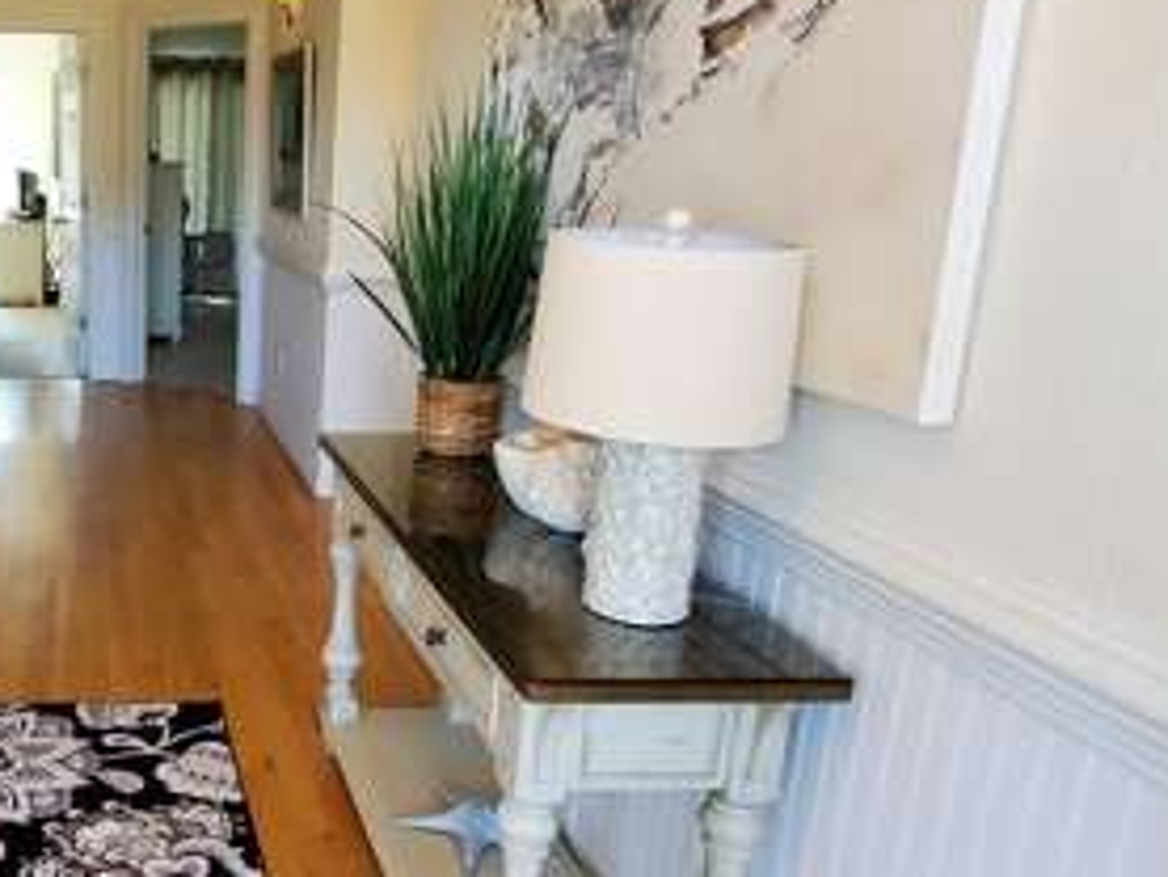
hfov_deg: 49.9
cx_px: 99
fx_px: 1080
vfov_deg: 44.2
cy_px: 409
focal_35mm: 32
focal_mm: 1.8
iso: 250
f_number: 2.2
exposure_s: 1/59
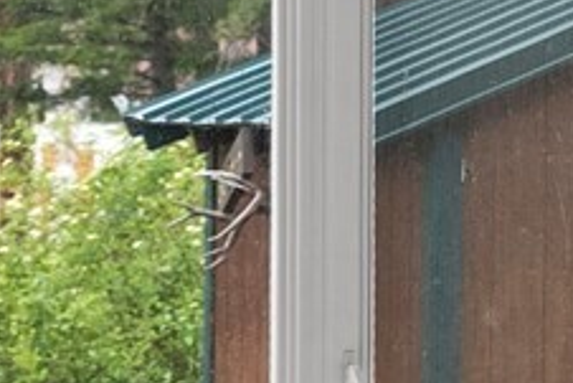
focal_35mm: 180
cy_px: 178
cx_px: 906
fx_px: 2867
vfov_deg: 7.6
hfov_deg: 10.9
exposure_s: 1/15
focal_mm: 24
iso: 400
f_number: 2.8
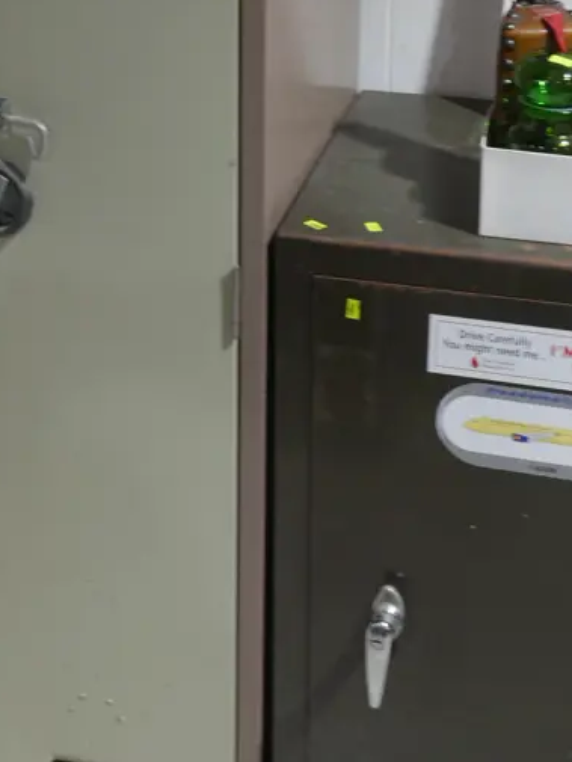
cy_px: 29
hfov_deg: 19.0
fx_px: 1696
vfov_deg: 24.4
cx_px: 128
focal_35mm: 77
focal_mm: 19
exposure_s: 1/60
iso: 800
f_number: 5
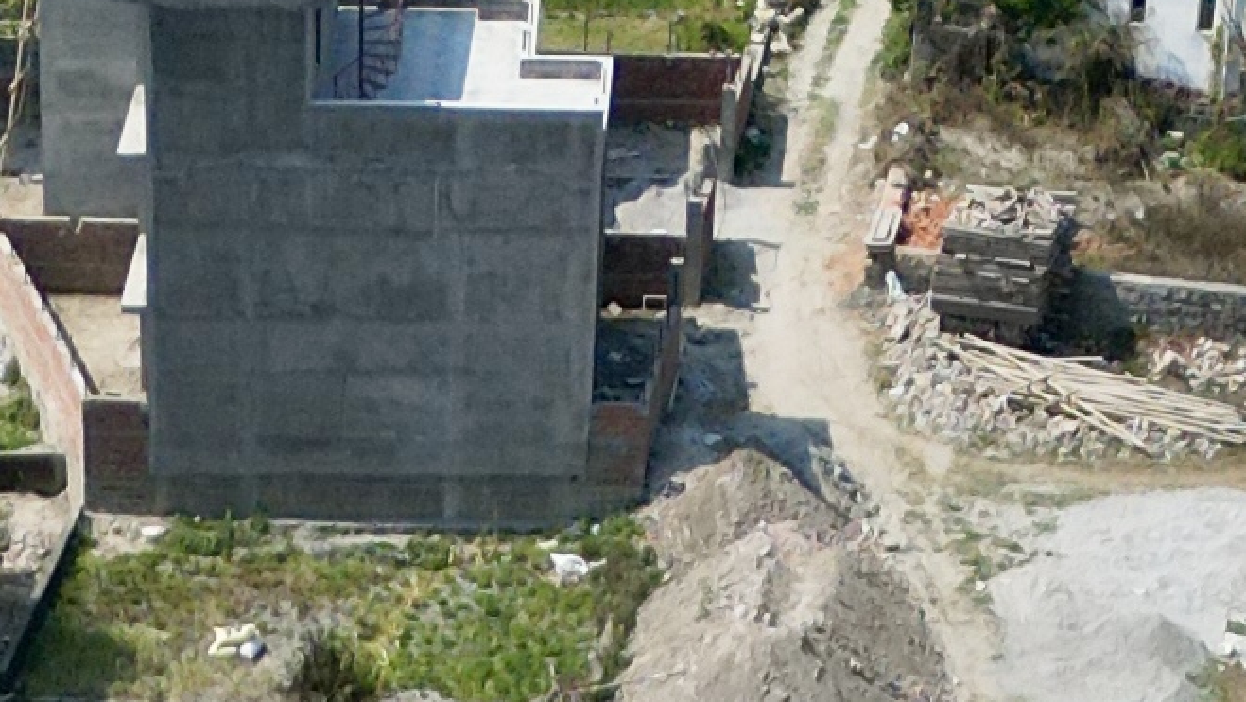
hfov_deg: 13.4
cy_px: 3029
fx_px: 5287
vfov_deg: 6.0
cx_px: 255
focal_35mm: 160
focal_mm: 6.72
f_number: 1.7
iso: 130
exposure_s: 1/3200
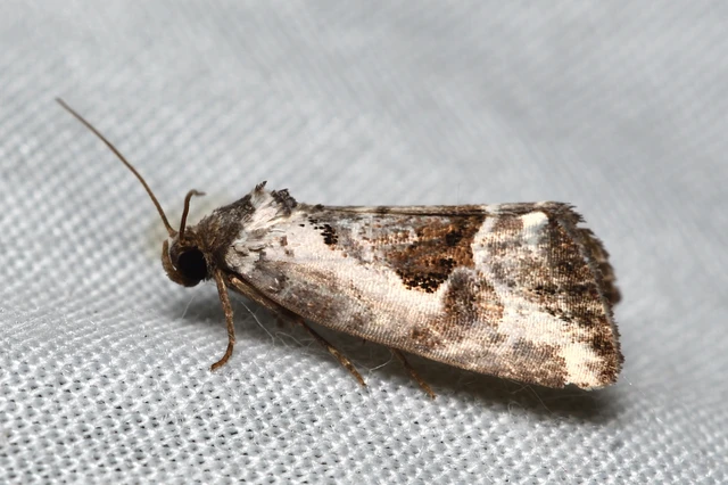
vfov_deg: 6.1
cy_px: 242
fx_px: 4547
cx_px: 364
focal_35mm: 225
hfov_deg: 9.2
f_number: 10
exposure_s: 1/250
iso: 100
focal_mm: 150
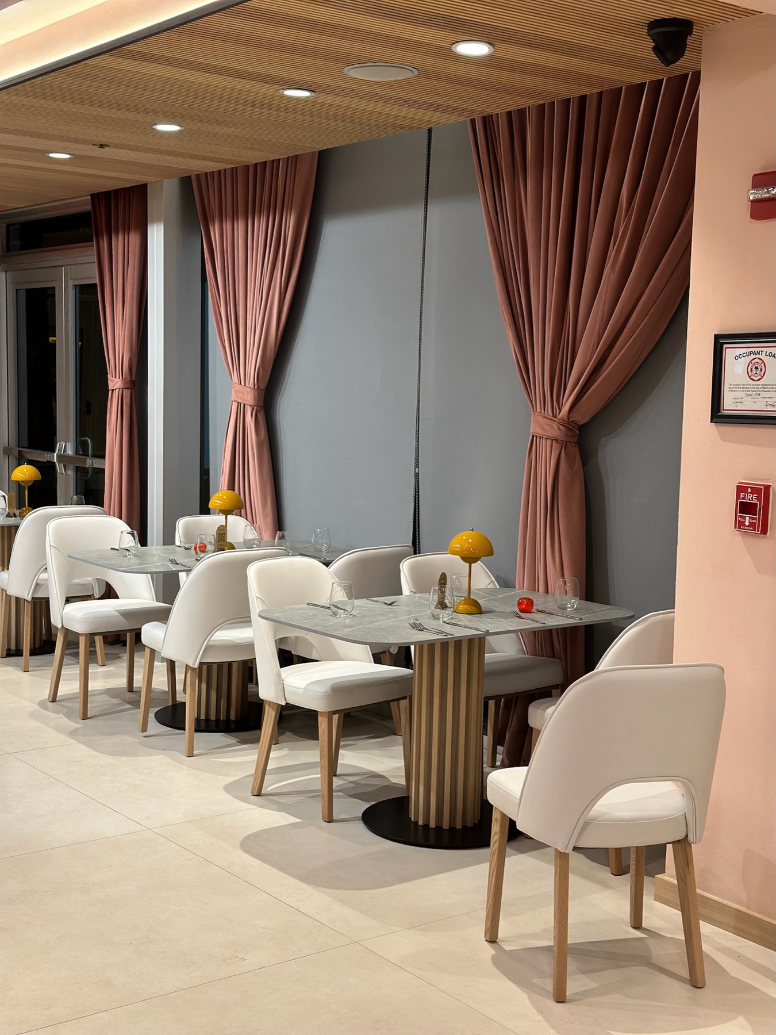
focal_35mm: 48
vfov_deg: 39.7
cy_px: 518
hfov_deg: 30.3
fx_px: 1435
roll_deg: -0.2
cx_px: 388
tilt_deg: -5.8
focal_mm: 6.86
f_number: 1.78
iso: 160
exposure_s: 1/60
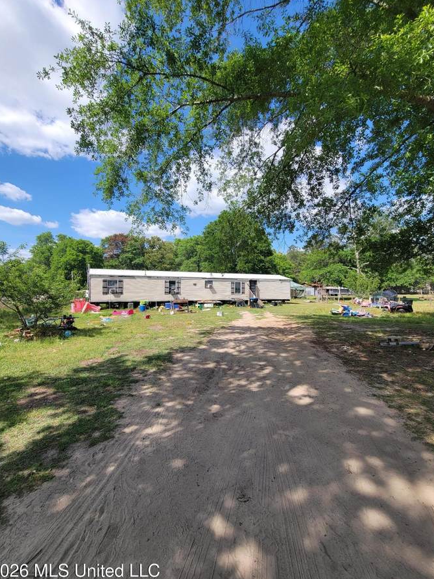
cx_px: 209
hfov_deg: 85.7
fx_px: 234
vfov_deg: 102.0
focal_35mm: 14
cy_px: 287
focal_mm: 2.2
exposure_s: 1/1096
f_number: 2.2
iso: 50
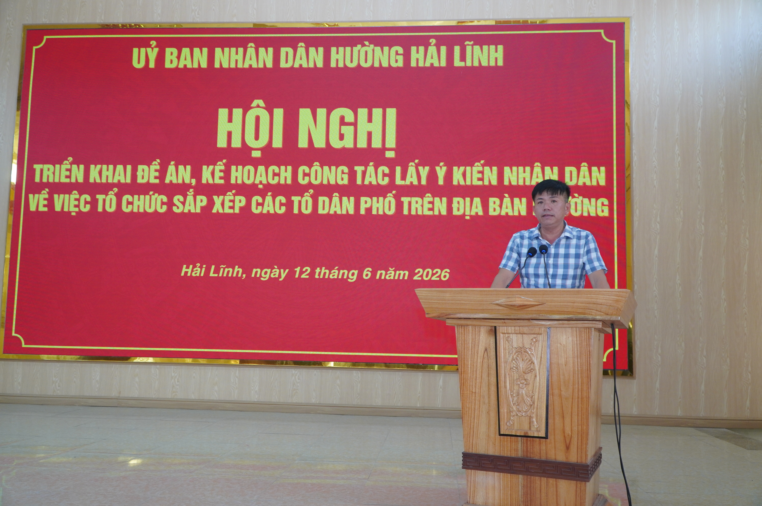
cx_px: 381
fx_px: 634
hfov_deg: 62.0
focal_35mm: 30
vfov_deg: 43.5
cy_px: 253
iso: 800
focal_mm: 20
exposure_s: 1/160
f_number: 4
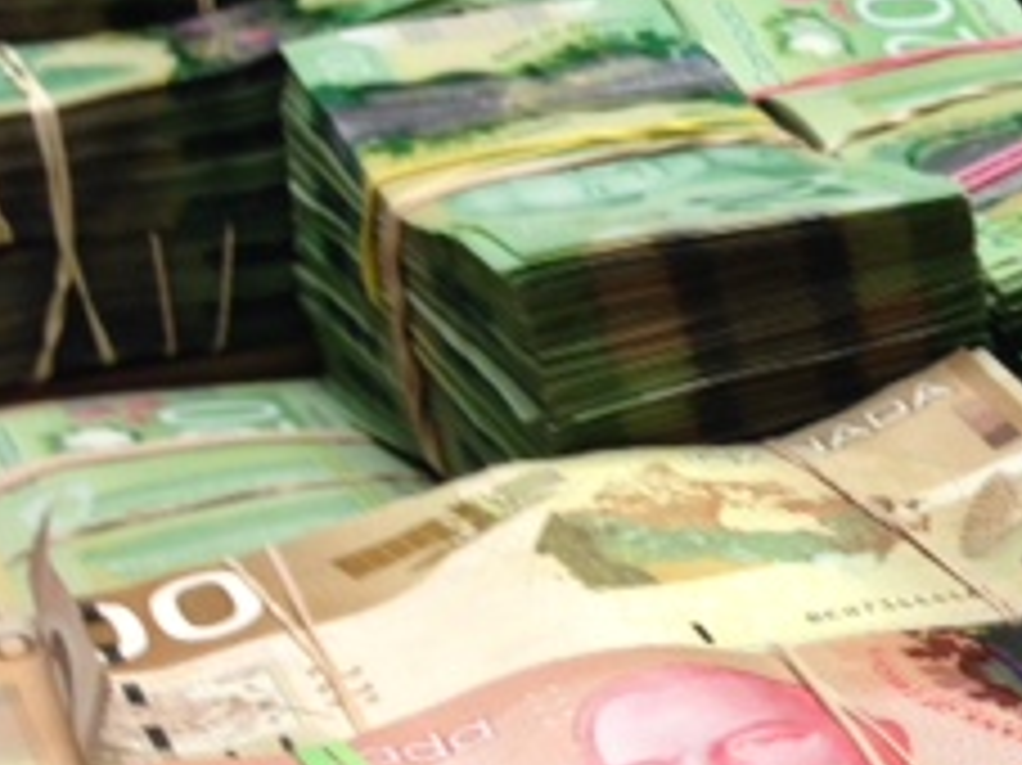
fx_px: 2744
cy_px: 410
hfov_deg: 19.1
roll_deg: +0.3
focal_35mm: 93
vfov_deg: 15.9
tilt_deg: -20.9
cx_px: 1423
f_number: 2.4
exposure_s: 1/24
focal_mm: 4.12
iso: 50
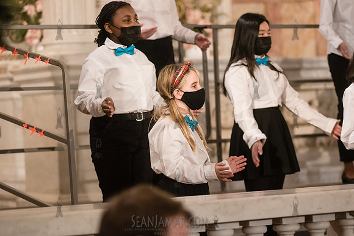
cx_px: 177
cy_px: 118
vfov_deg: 10.2
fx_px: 1328
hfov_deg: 15.2
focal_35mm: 135
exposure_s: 1/200
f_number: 4
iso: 4000
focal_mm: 135
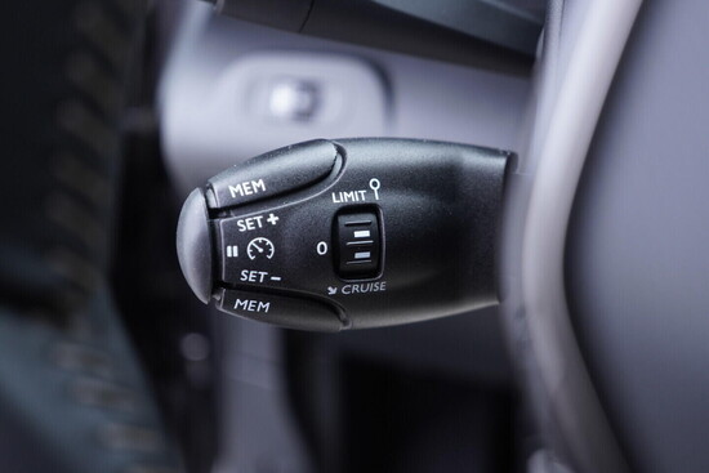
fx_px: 709
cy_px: 236
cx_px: 354
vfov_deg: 36.9
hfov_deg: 53.1
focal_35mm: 36
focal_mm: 24
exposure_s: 1/40
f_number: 2.8
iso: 400
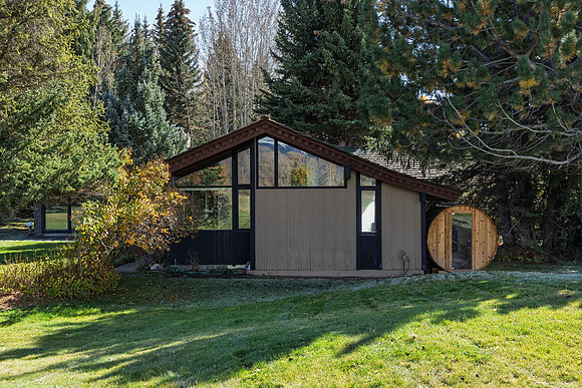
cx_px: 291
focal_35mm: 40
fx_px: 650
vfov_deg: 33.3
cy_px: 194
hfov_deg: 48.3
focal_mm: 40
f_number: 13
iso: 400
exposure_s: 1/100
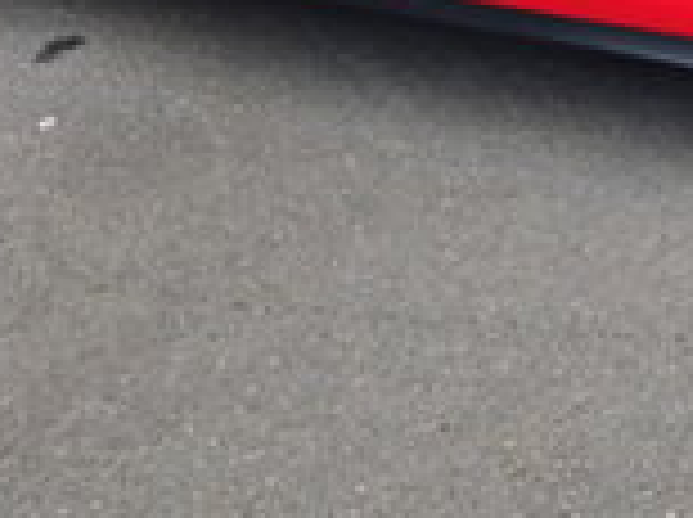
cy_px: -347
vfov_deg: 12.0
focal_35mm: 115
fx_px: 2299
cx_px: 1022
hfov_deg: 15.8
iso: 20
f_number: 1.8
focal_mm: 5.4
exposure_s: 1/105
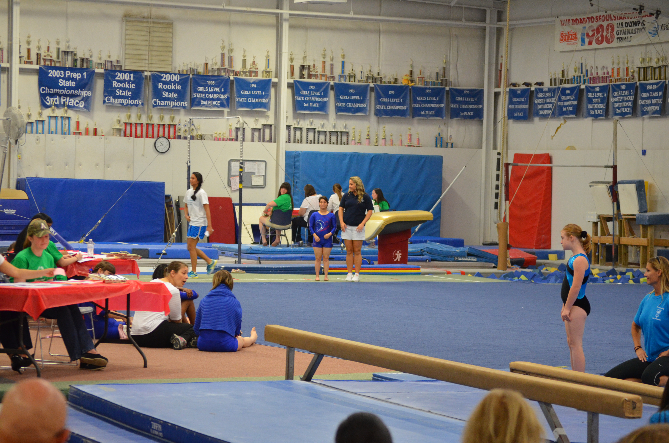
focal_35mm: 105
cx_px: 334
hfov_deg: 19.5
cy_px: 222
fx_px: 1947
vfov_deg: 13.0
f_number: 4.2
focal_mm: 70
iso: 1600
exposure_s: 1/80
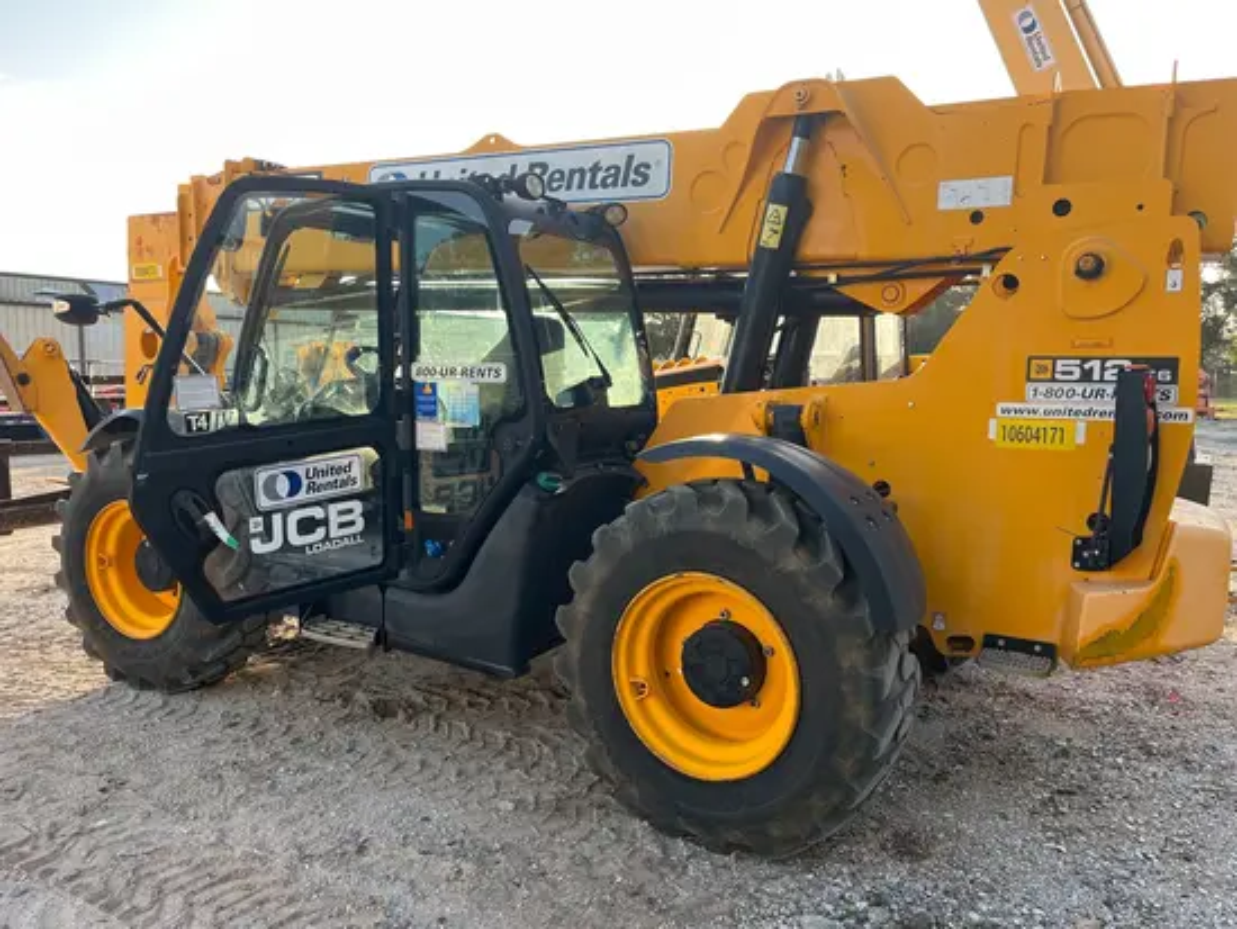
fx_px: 930
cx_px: 618
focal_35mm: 26
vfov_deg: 53.1
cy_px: 464
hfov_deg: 67.3
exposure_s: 1/463
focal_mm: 5.1
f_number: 1.6
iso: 50
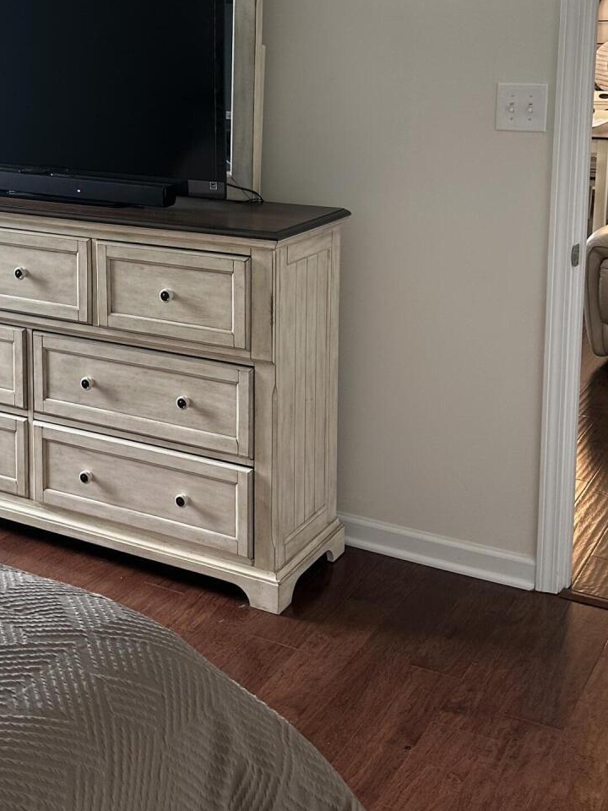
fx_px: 1171
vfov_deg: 37.2
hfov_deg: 28.6
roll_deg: -0.5
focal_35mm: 50
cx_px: 139
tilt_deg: -5.9
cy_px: 199
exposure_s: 1/60
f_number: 1.78
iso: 125
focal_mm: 6.86
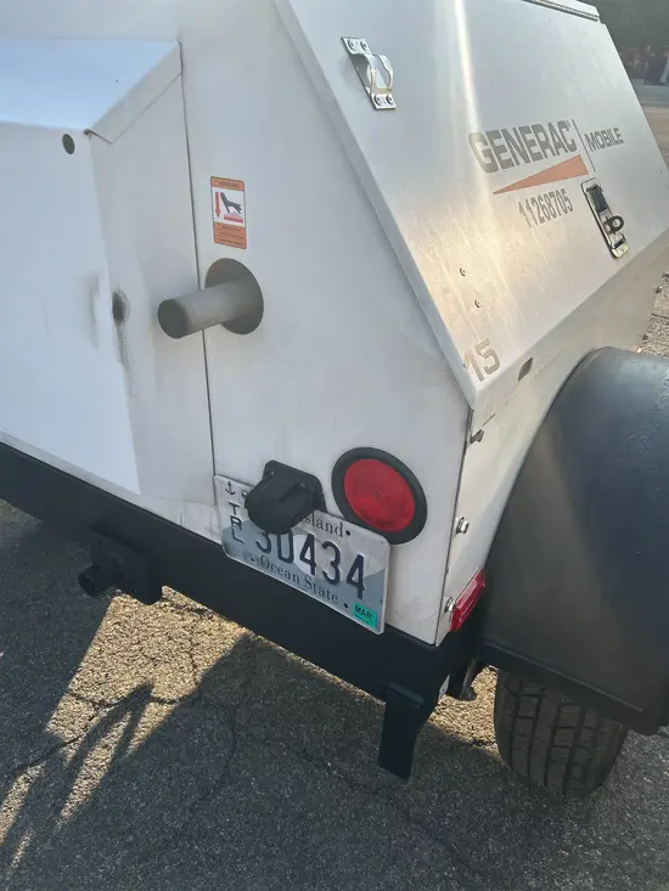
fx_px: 670
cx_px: 334
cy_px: 446
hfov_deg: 53.1
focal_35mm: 26
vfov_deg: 67.3
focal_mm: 5.7
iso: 50
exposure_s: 1/1575
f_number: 1.5
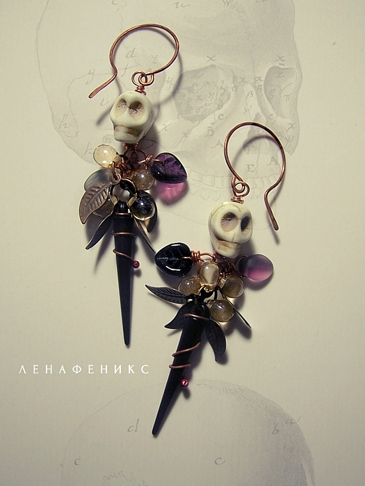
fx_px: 506
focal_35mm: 36
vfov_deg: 51.4
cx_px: 182
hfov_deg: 39.7
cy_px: 243
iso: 50
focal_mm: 6
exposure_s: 1/23.8
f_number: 2.9
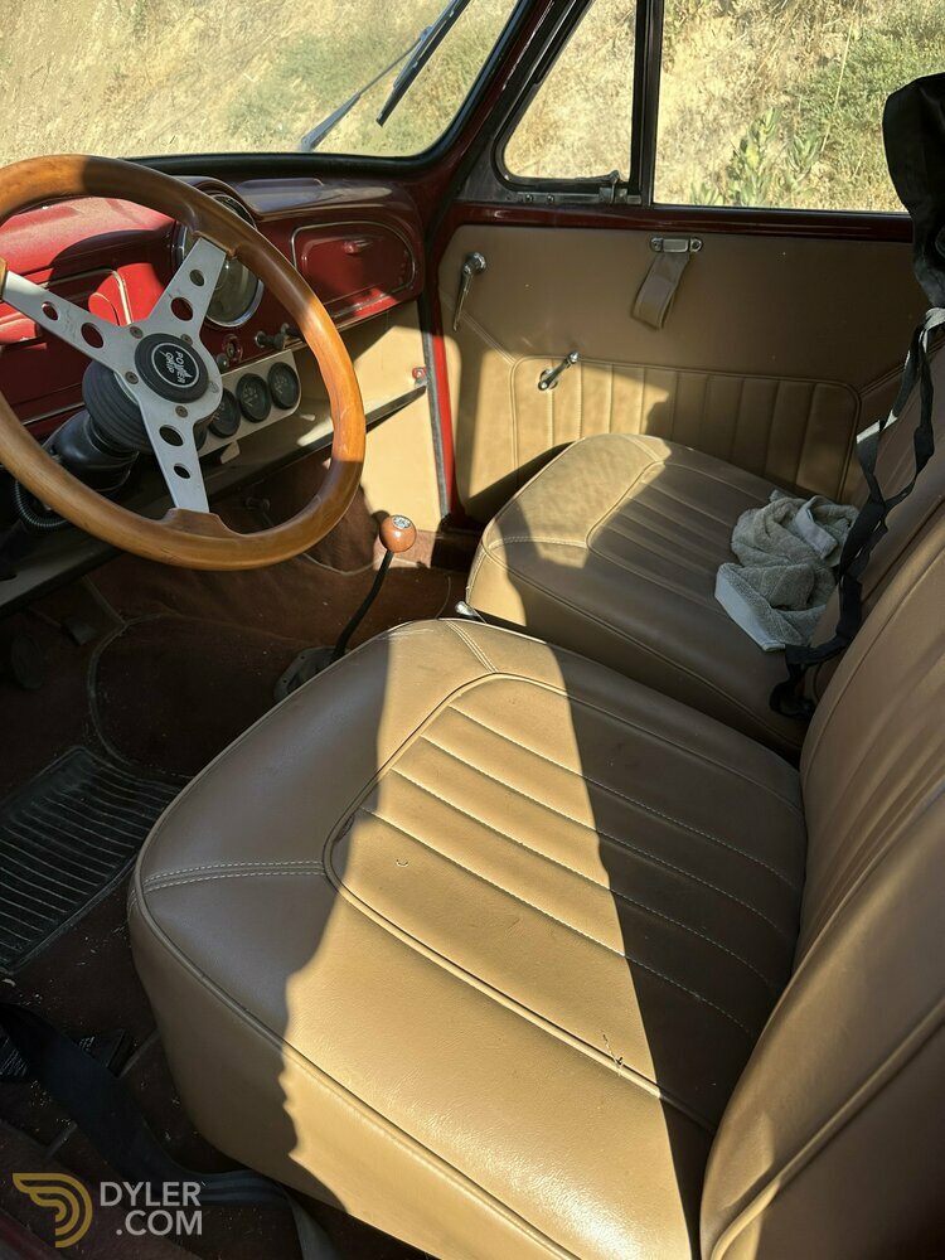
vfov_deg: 71.6
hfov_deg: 56.8
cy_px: 630
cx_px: 472
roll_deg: -1.0
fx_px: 874
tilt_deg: -29.3
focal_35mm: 24
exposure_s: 1/1029
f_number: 1.78
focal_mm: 6.86
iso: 80
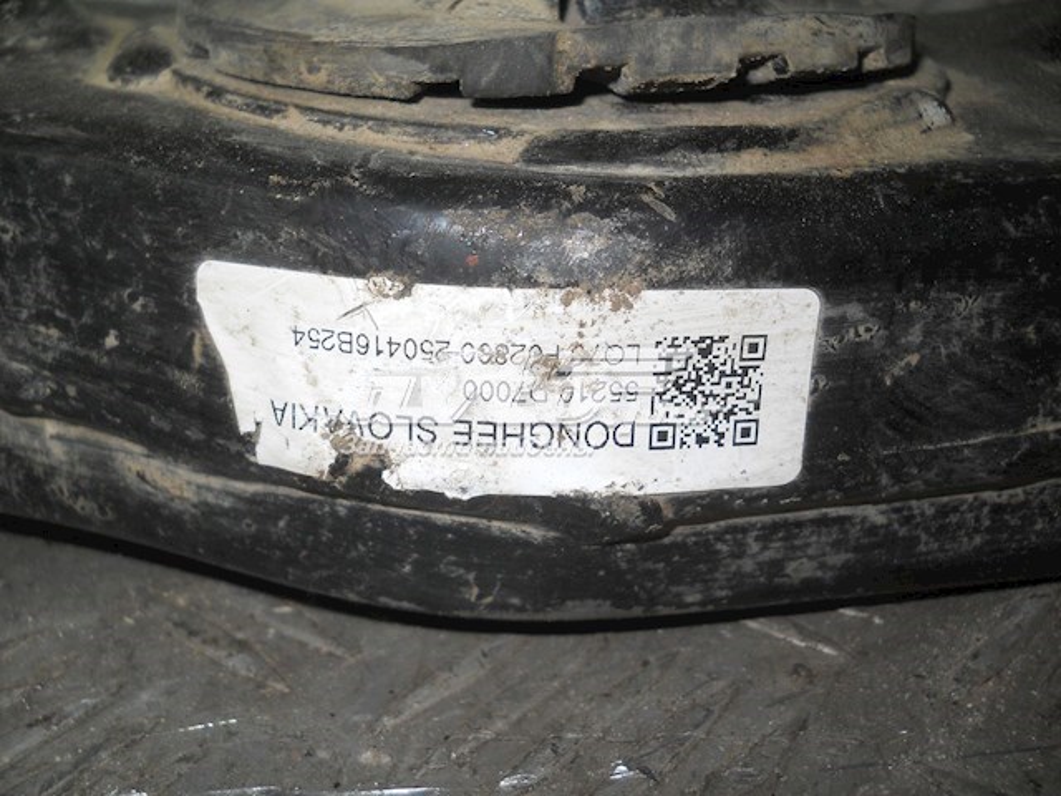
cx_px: 530
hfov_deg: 45.8
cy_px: 398
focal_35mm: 41
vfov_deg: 35.1
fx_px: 1257
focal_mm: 6.72
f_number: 5.5
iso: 80
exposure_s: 1/30
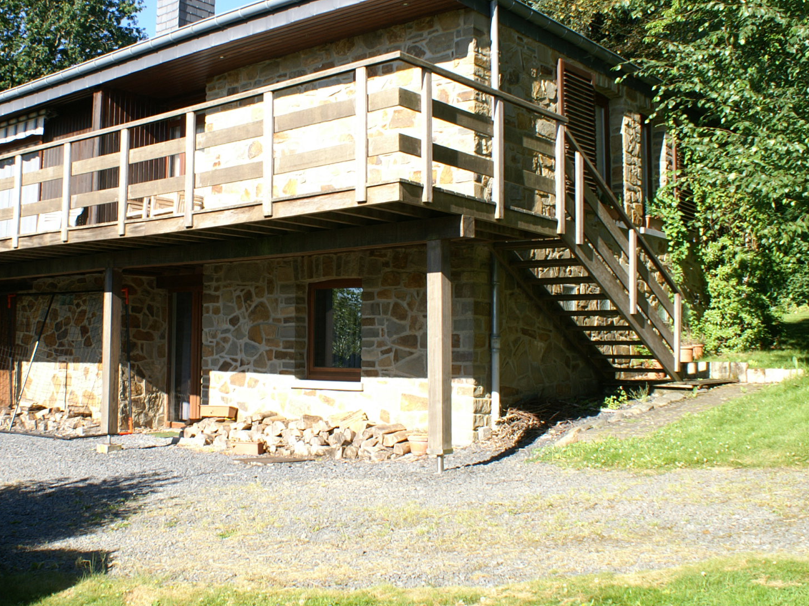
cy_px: 271
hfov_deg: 46.3
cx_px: 298
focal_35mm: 40
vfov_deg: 35.9
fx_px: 935
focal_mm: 18
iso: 100
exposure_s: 1/80
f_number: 9
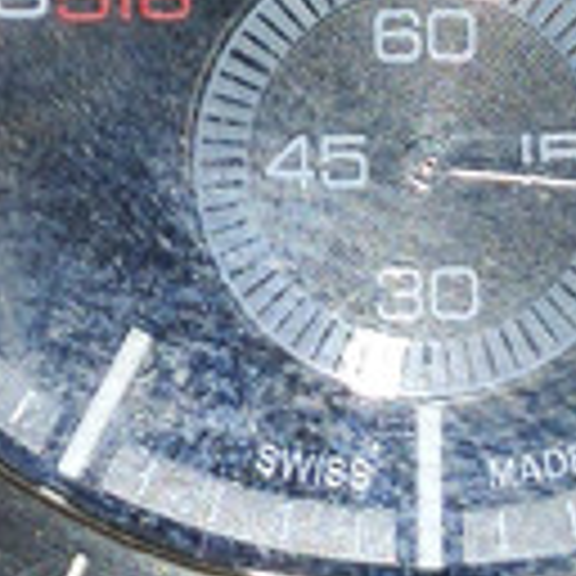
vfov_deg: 7.5
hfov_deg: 7.6
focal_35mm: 229
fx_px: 4311
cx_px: 464
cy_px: -382
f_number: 1.75
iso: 134
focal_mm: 4.77
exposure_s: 1/100
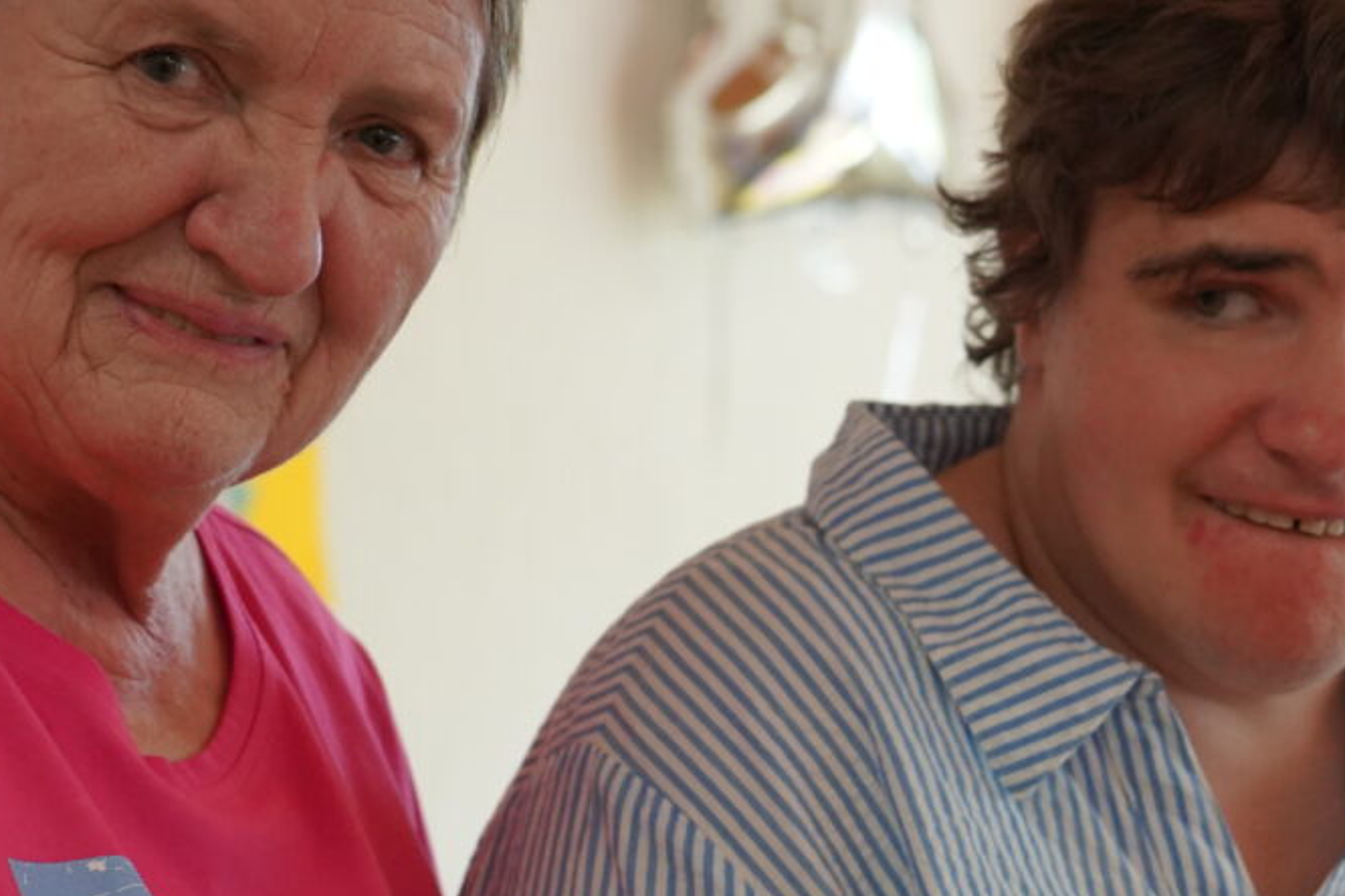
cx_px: 808
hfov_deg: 16.5
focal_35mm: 124
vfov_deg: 11.1
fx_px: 4632
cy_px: 554
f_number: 5
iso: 4000
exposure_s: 1/160
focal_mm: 59
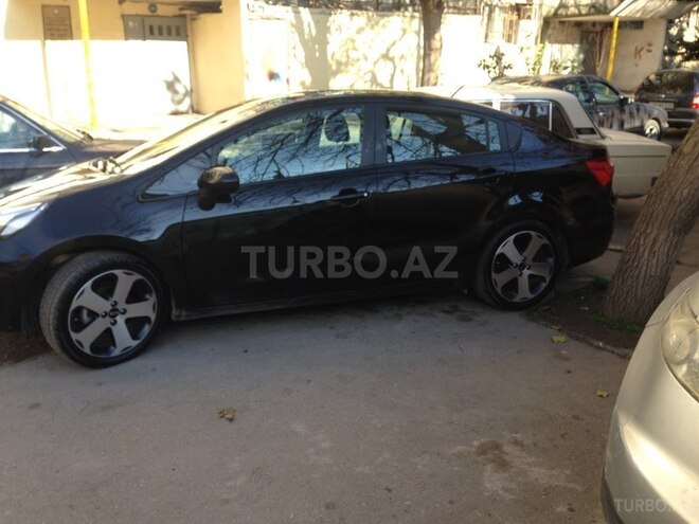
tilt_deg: -18.7
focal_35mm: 33
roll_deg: -0.9
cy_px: 262
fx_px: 666
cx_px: 350
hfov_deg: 55.4
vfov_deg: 42.9
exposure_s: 1/285
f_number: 2.4
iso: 50
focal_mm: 4.12
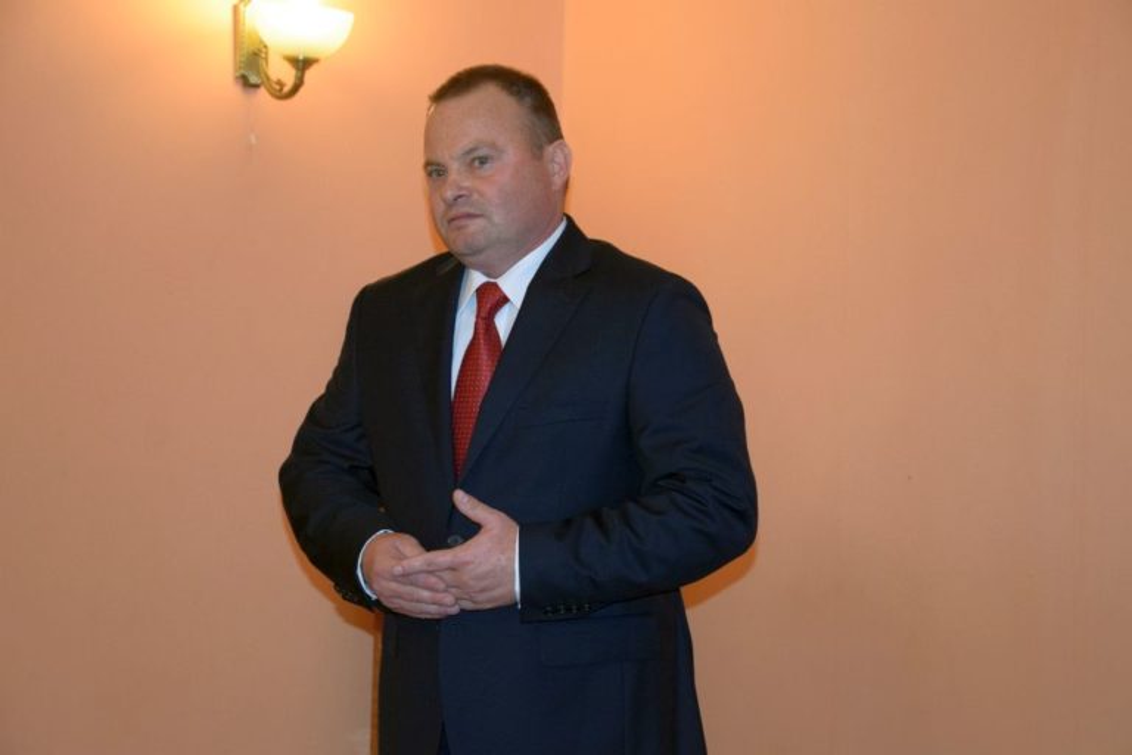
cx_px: 566
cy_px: 378
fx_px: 2452
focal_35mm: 78
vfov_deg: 17.5
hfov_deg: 26.0
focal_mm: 52
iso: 2200
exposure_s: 1/60
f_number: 5
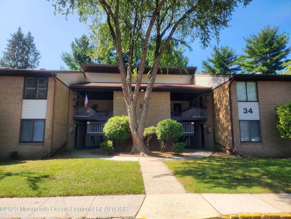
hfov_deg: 73.9
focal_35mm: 23
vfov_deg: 58.9
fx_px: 193
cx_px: 146
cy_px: 110
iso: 20
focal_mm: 5.4
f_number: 1.8
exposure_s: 1/742
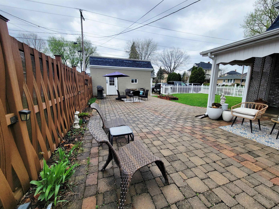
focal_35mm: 13
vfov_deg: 89.9
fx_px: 105
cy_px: 104
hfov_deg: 106.2
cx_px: 140
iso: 50
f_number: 2.2
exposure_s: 1/1111
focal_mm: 2.2
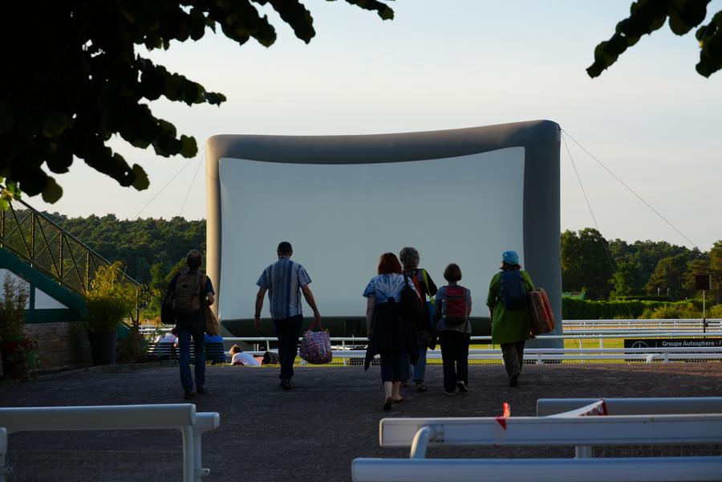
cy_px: 241
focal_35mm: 99
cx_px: 361
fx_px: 1985
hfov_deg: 20.6
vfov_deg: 13.8
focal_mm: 66
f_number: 6.3
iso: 100
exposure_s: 1/160
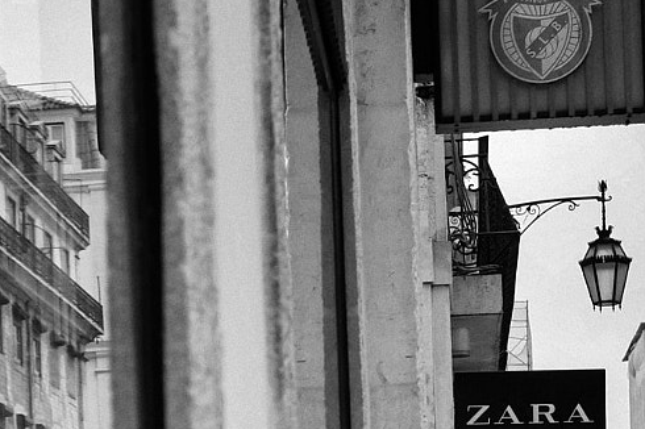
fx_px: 2399
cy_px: 579
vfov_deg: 10.0
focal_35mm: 134
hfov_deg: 15.1
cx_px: 17
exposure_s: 1/500
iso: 200
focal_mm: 27
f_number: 4
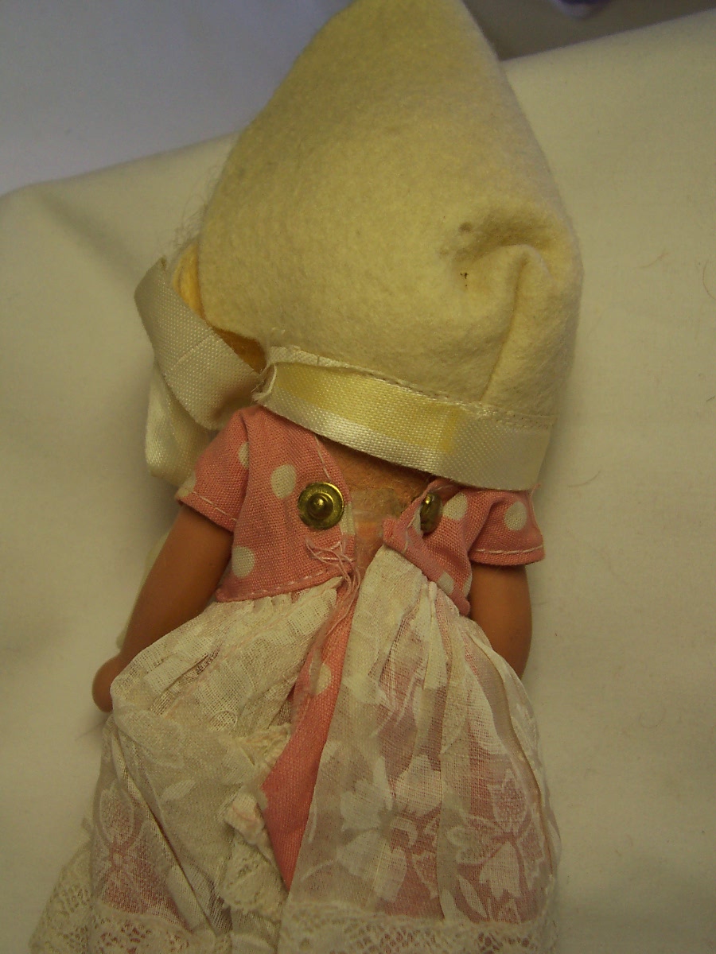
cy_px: 477
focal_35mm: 37
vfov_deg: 50.1
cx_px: 358
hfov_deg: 38.7
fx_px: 1020
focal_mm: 5.6
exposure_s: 1/250
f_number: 2.8
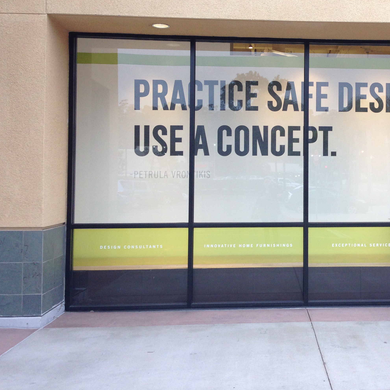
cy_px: 161
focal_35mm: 48
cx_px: 309
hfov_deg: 34.3
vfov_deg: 35.3
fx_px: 612
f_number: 2.4
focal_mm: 4.12
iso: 64
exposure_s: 1/60
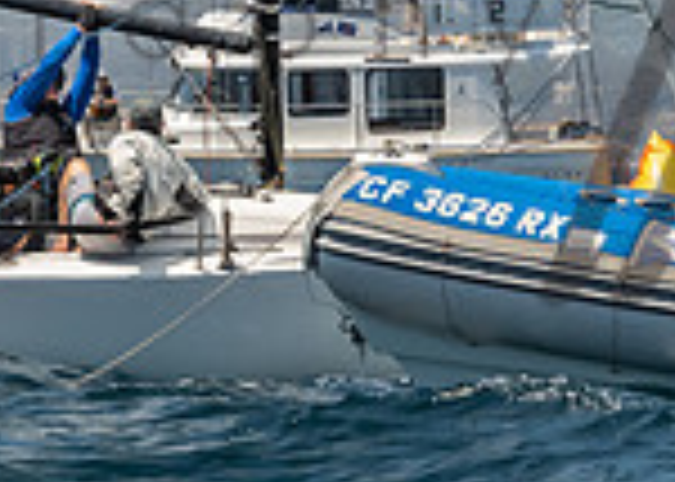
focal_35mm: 455
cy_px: -467
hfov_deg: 4.4
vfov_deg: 3.1
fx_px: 8719
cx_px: 616
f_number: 9
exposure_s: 1/640
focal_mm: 79
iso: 640
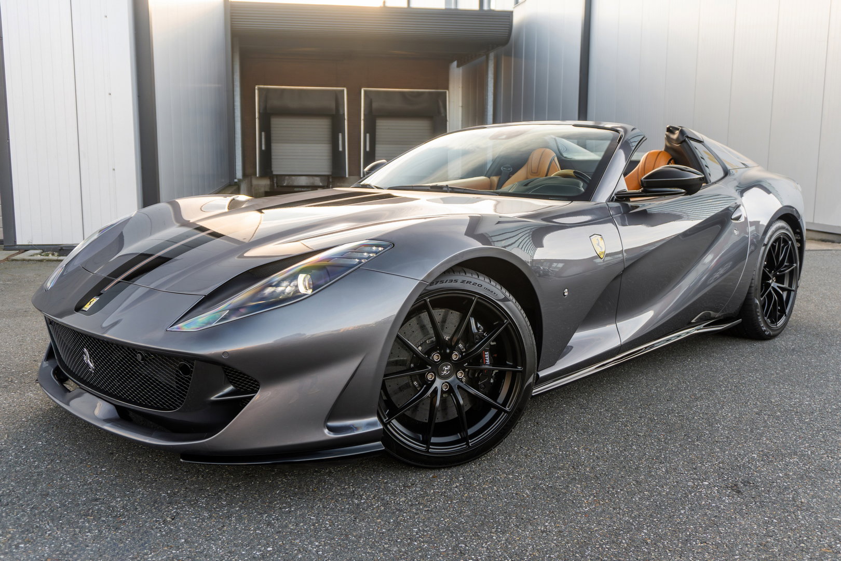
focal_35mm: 33
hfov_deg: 57.2
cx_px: 420
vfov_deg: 40.0
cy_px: 280
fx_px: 771
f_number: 4
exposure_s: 1/60
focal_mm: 22
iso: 200
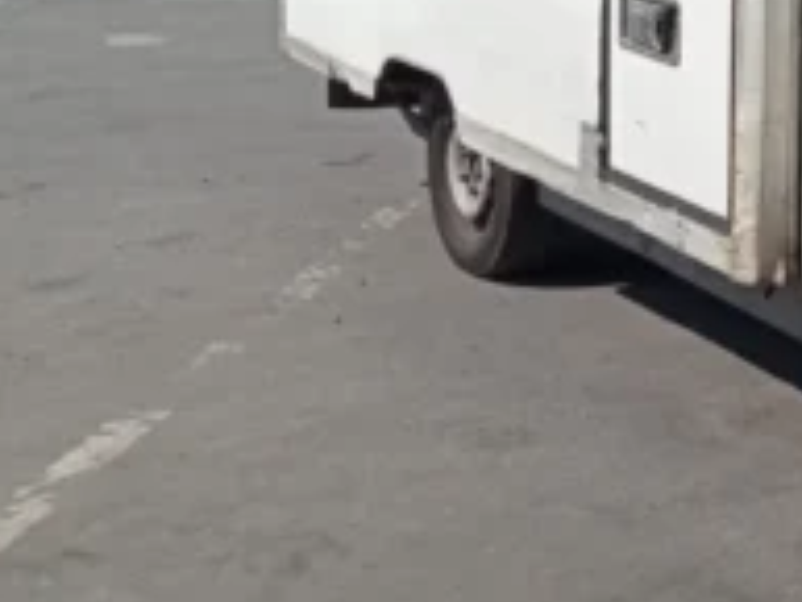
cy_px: -91
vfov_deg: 16.4
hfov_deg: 19.5
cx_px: 1209
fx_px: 2017
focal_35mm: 87
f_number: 2.2
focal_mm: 3.46
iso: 100
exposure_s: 1/1761
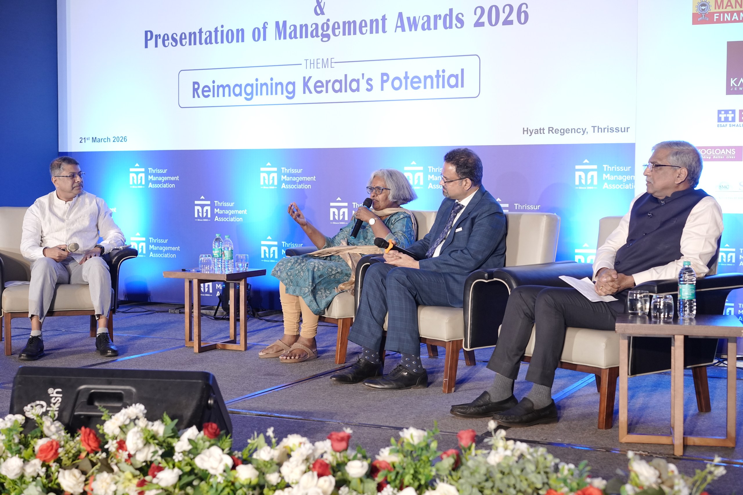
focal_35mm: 55
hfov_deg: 36.2
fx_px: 1135
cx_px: 372
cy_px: 248
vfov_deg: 24.6
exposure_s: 1/160
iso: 2500
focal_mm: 55
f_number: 5
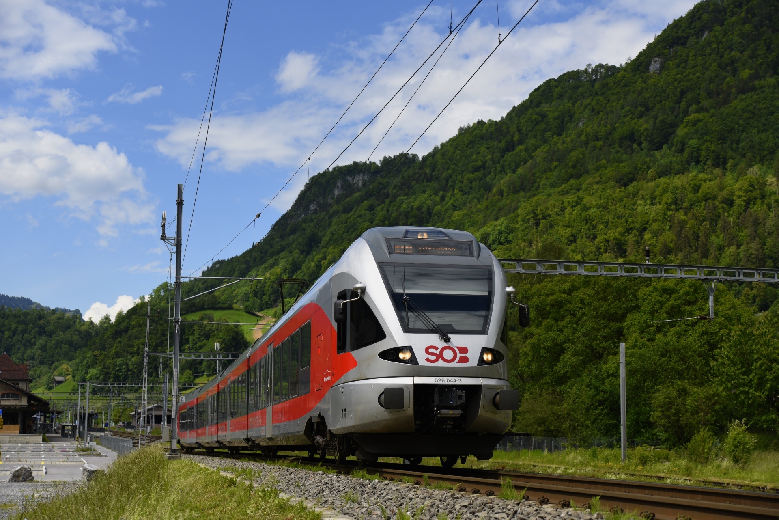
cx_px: 390
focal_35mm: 56
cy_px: 260
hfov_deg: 35.6
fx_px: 1212
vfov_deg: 24.2
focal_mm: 56
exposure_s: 1/1000
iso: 100
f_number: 4.5
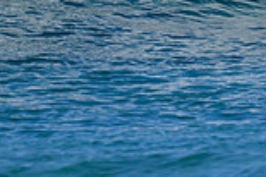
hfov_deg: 0.7
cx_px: 390
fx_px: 21316
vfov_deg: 0.5
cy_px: -122
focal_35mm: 2888
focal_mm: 560
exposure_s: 1/2000
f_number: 8
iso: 320
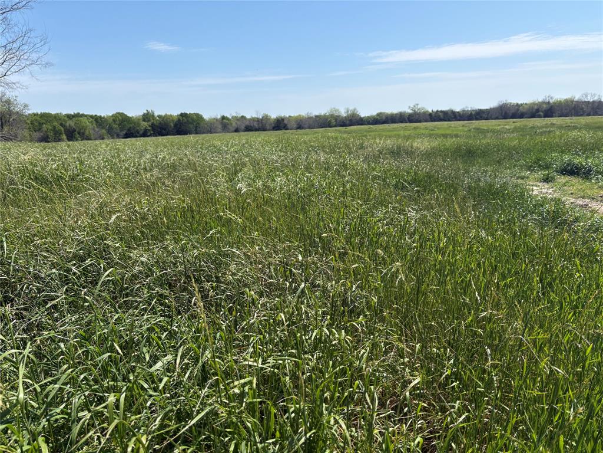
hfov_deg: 67.3
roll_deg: +4.2
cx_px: 302
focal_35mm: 26
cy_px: 226
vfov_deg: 53.1
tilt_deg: -12.0
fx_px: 453
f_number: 1.6
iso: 50
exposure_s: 1/2985
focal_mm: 5.96
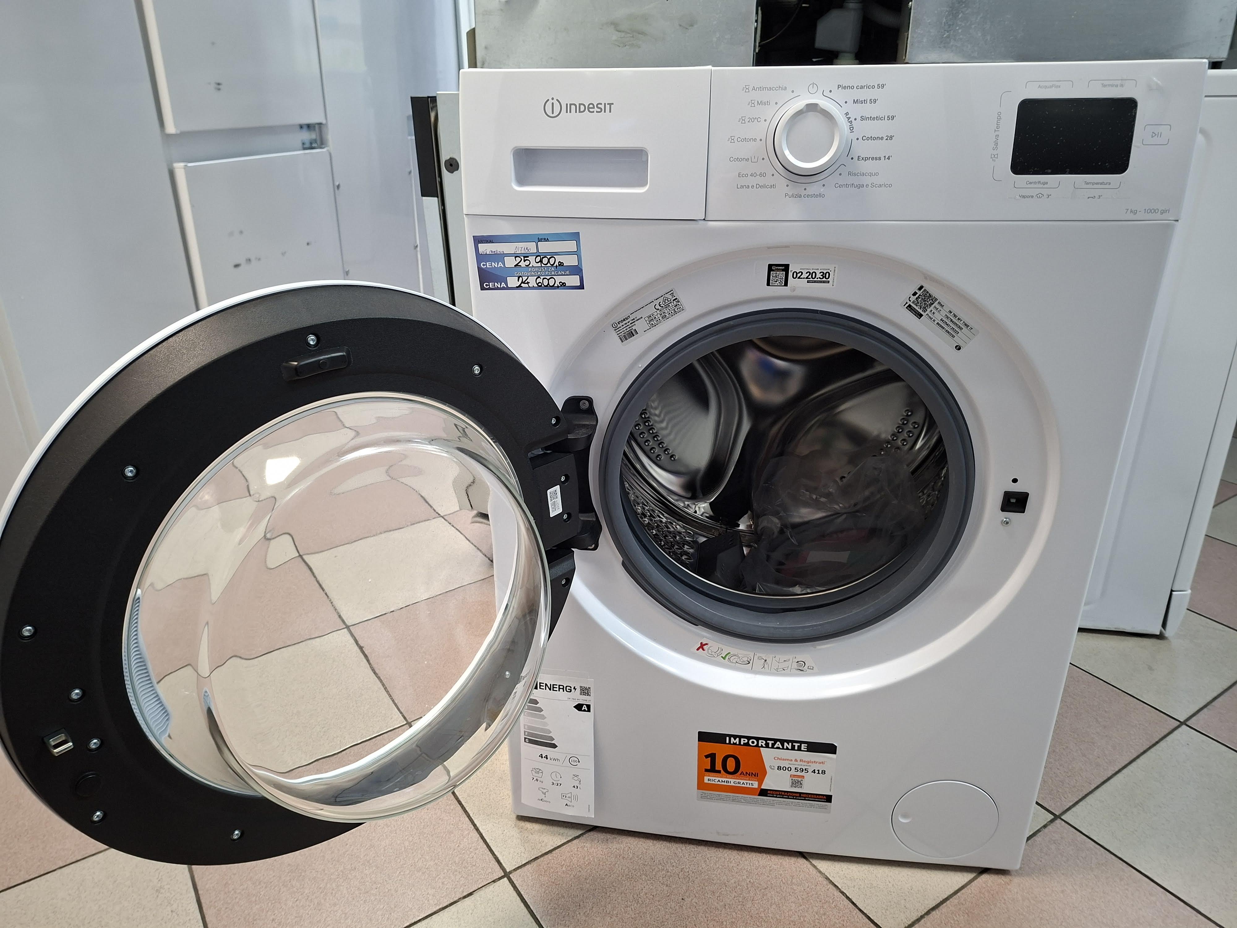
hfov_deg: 73.9
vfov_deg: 58.9
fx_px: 822
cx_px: 618
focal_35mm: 23
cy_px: 464
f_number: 1.8
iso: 320
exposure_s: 1/33
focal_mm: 5.54
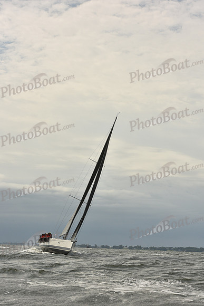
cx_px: 102
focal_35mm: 70
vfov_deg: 28.8
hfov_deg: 19.5
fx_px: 595
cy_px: 153
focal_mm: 70
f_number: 11
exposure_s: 1/1600
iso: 320
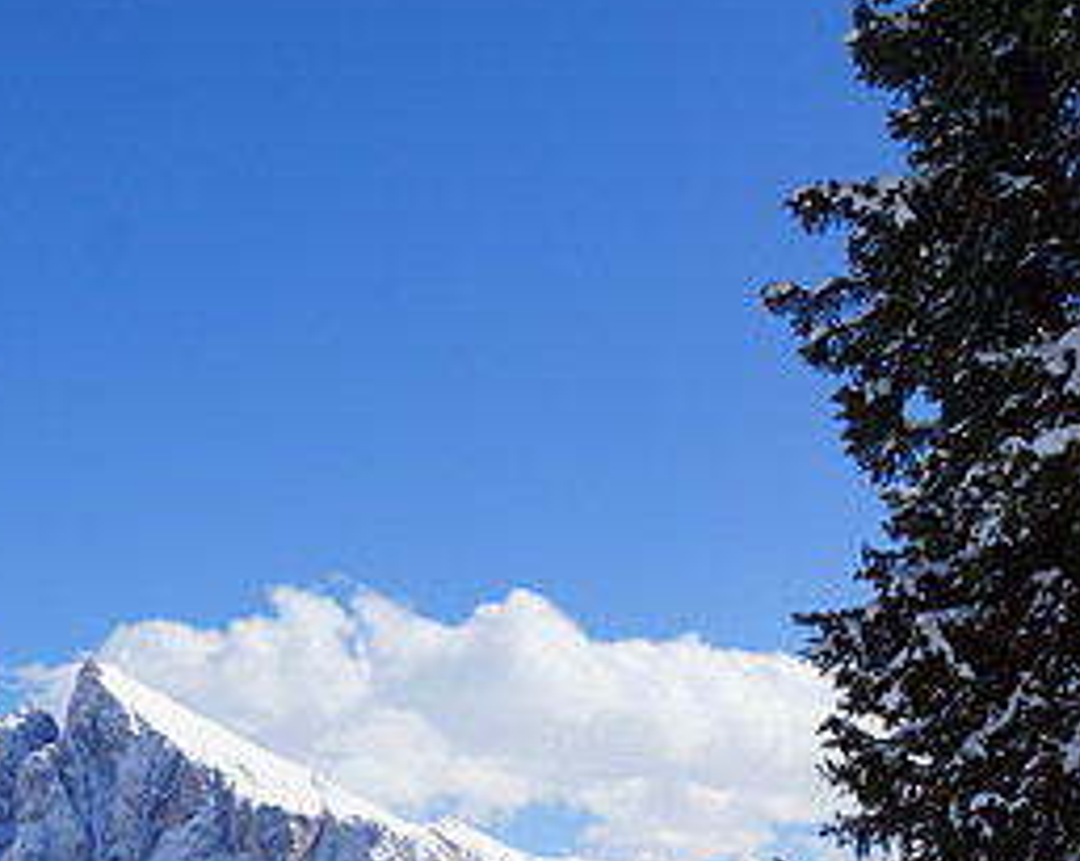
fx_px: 2235
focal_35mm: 70
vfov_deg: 21.3
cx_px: -122
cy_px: 788
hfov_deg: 25.1
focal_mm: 22
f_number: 8
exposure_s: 1/500
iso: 100
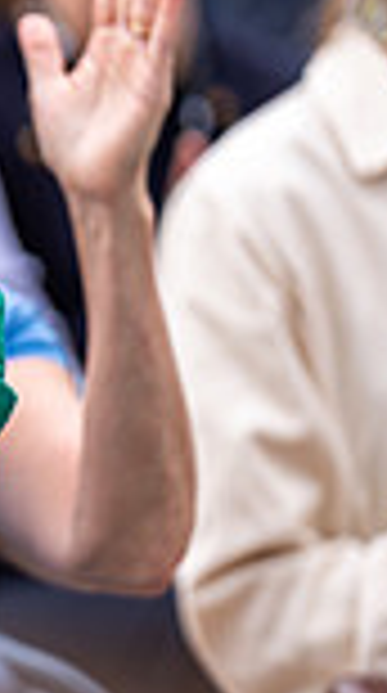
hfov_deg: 1.8
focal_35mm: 676
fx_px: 12400
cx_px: -405
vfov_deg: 3.2
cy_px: 389
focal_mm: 171
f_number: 2.8
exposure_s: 1/1250
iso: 100
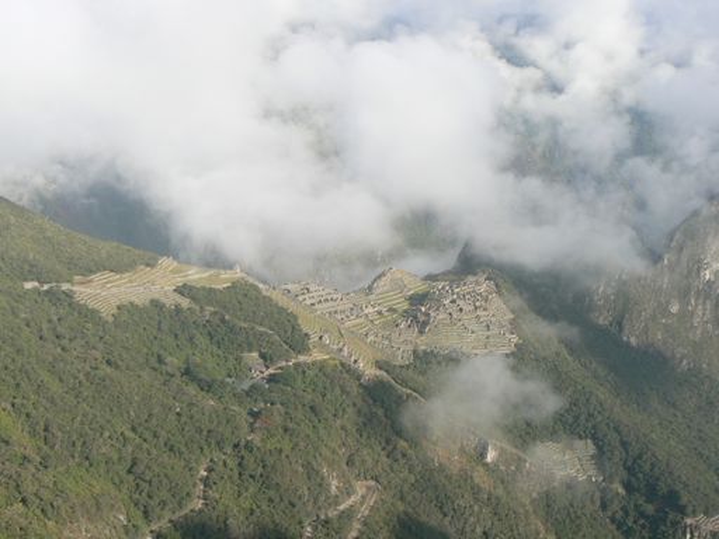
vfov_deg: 24.8
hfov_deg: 32.7
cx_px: 360
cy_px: 270
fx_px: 1225
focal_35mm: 59
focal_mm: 9.8
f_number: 5.6
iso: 80
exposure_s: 1/500
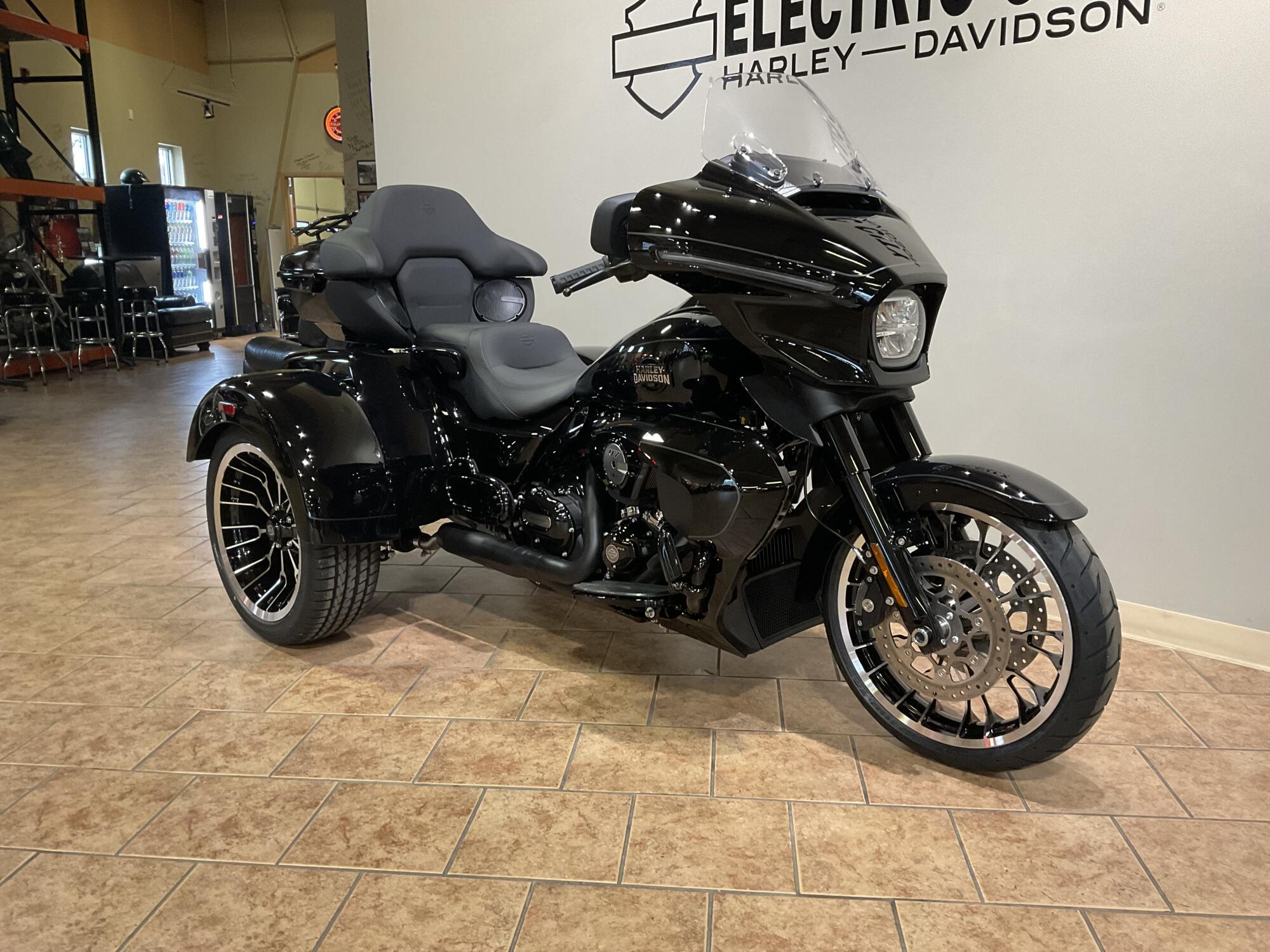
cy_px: 476
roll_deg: +0.2
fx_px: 1064
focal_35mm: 29
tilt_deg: -12.7
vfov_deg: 48.2
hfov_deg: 61.7
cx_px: 635
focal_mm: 3
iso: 125
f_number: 1.8
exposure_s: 1/60
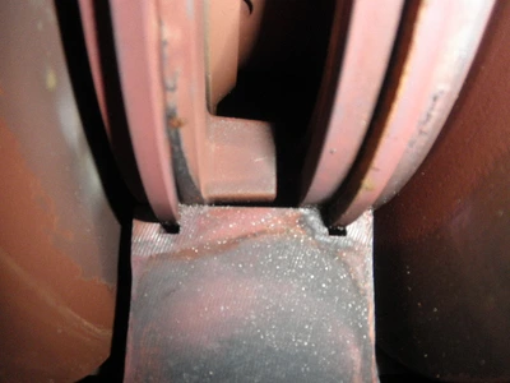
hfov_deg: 63.4
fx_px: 413
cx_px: 255
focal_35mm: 28
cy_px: 192
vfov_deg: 49.7
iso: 200
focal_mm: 5
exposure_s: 1/30
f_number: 8.5
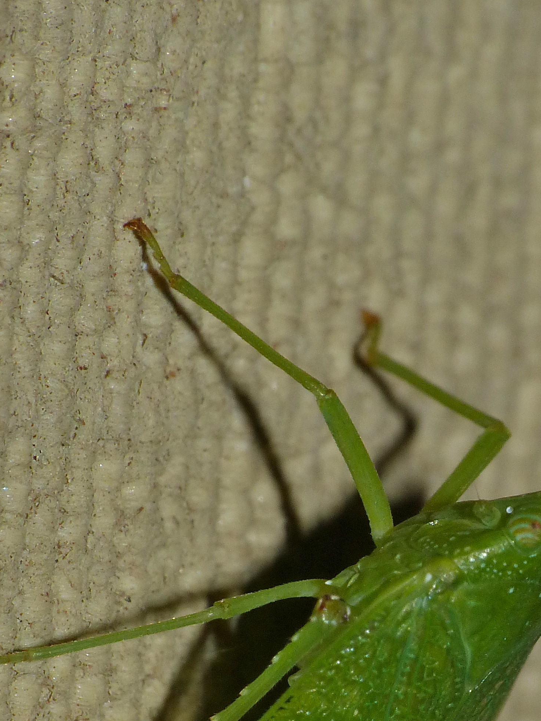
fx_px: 8063
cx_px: 393
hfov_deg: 3.8
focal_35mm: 387
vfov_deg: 5.1
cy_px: 613
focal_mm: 34
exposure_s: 1/4000
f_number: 8
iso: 200
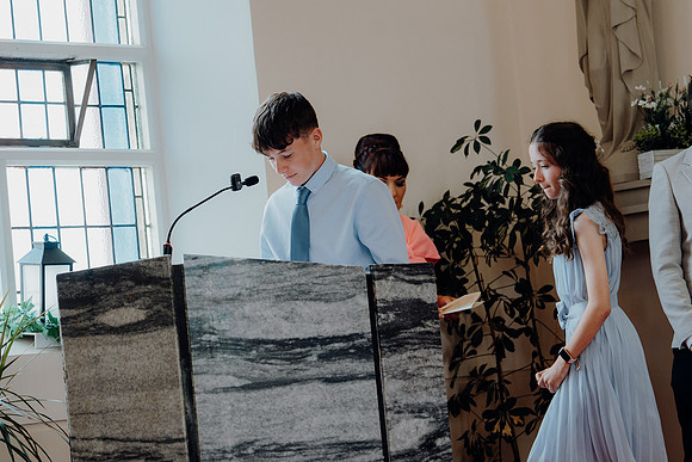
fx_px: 2019
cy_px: 231
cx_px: 346
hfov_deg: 19.5
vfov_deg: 13.0
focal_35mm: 105
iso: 320
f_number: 2.8
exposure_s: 1/200
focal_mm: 70
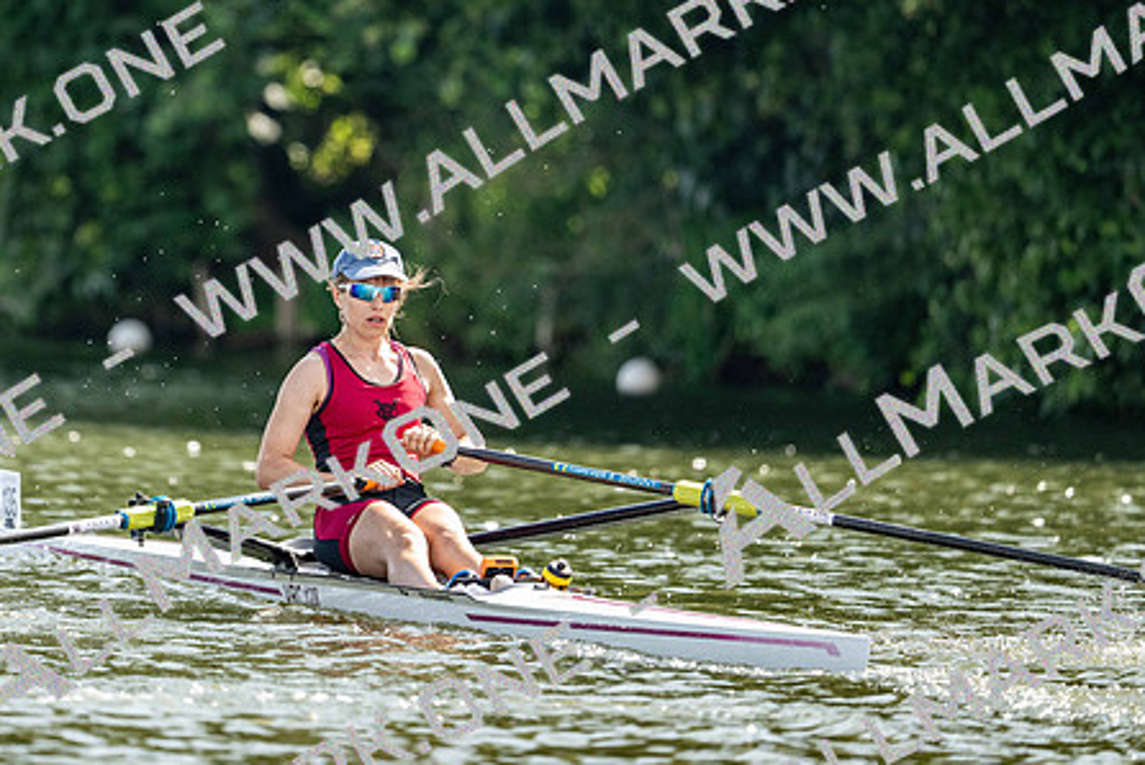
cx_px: 493
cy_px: 345
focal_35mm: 520
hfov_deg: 4.0
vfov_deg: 2.6
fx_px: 16549
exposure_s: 1/2500
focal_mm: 400
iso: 1250
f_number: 4.5
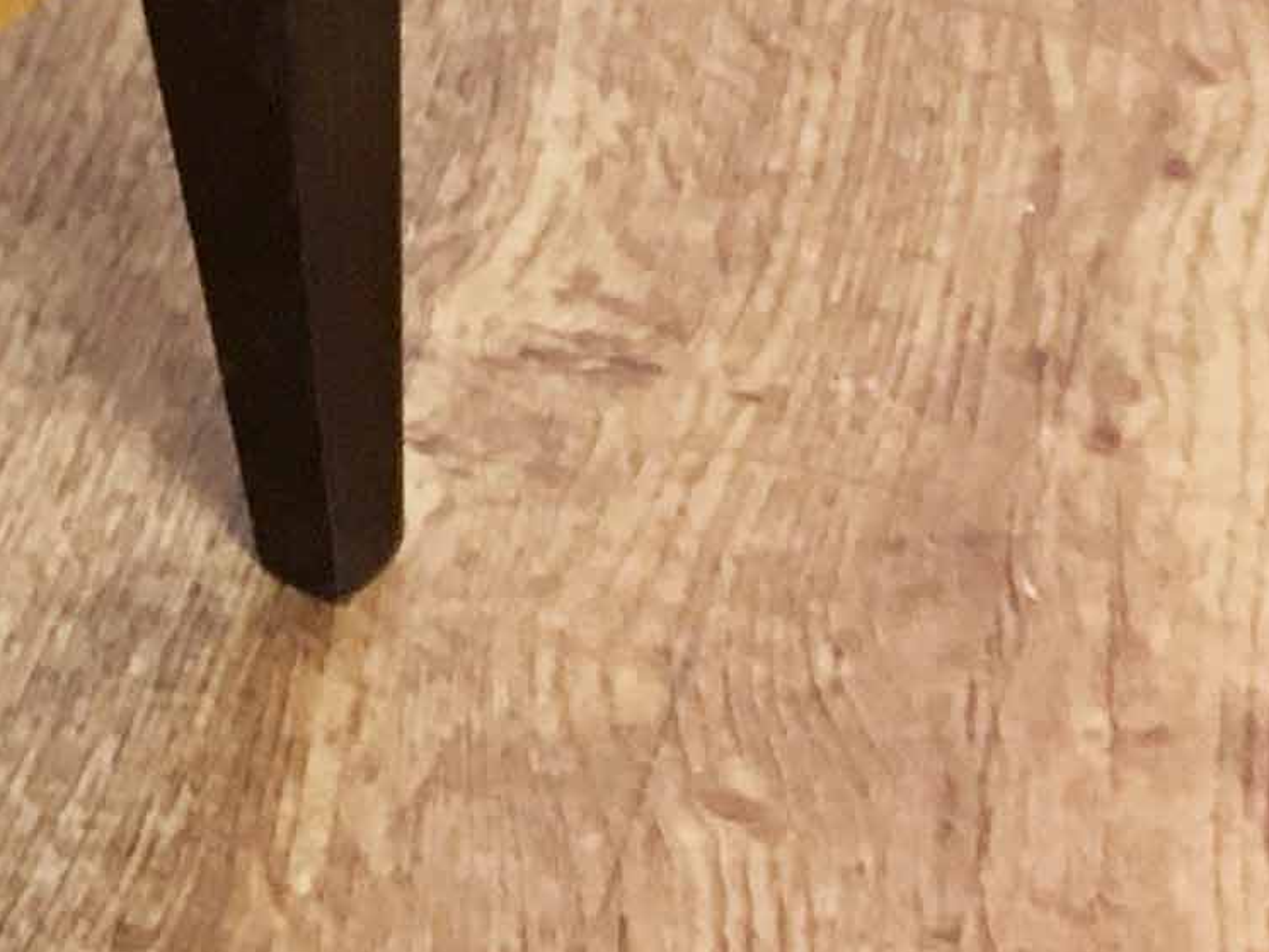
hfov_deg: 11.4
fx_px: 5756
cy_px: -1037
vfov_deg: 8.9
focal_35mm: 157
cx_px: -1257
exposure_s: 1/33
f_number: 2.2
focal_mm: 4.15
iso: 100
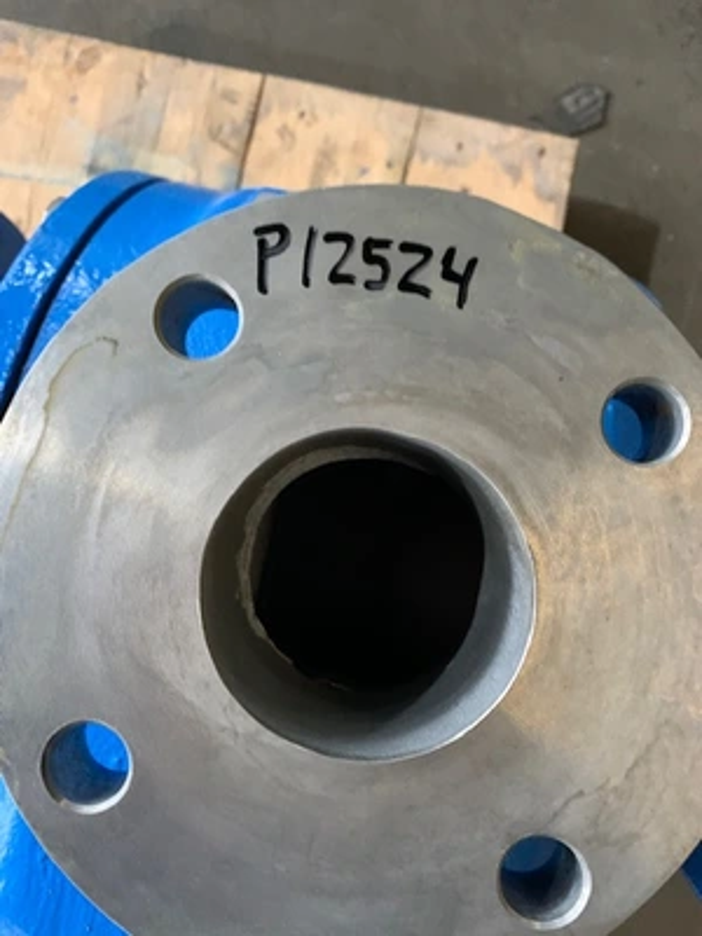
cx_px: 351
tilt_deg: -87.7
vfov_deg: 67.3
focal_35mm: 26
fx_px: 703
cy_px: 468
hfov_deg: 53.1
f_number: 1.8
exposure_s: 1/34
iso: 400
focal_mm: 4.25
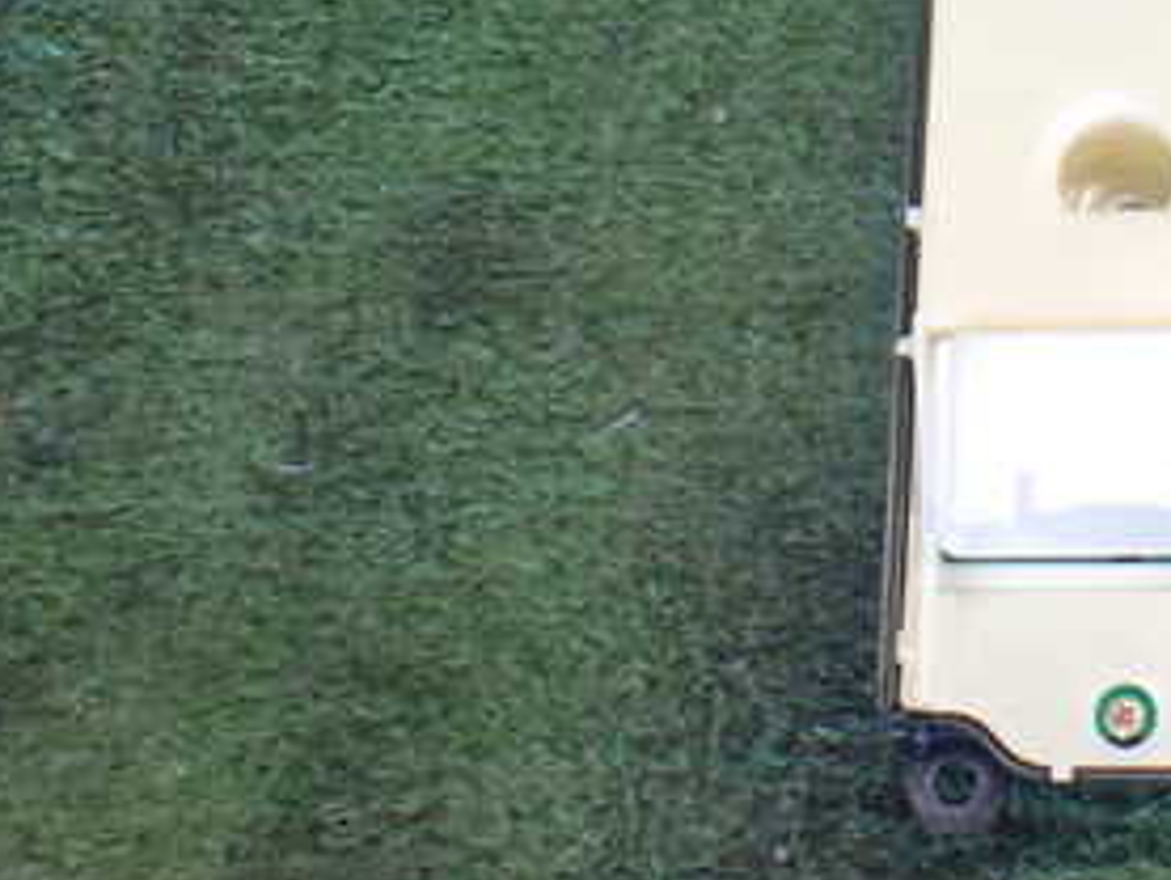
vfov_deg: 21.8
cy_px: -8
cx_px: 1175
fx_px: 2200
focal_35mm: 65
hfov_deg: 28.0
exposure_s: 1/100
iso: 800
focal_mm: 5.4
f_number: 2.3
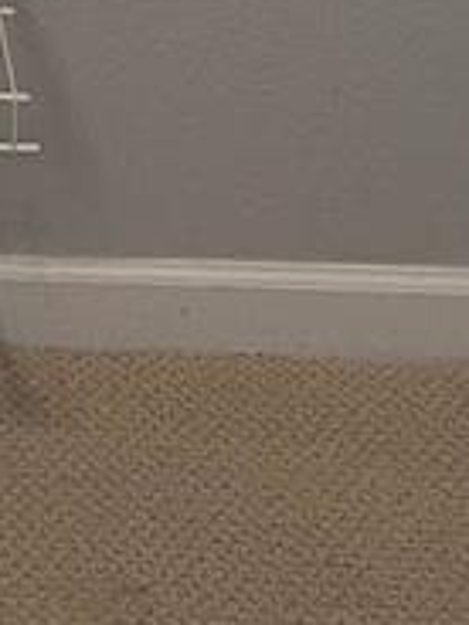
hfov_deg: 8.2
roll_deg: +2.0
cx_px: -520
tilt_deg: -10.3
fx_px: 3071
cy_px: -839
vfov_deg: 10.2
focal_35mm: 170
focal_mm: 5.1
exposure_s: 1/60
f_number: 1.6
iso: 125
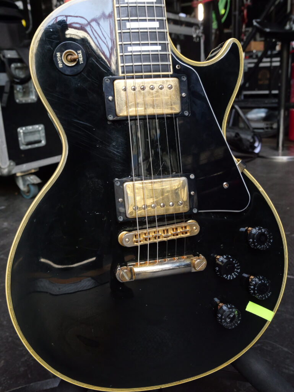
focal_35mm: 36
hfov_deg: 39.7
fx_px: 407
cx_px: 147
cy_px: 196
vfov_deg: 51.3
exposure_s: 1/320
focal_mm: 18
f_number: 5.6
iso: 3200
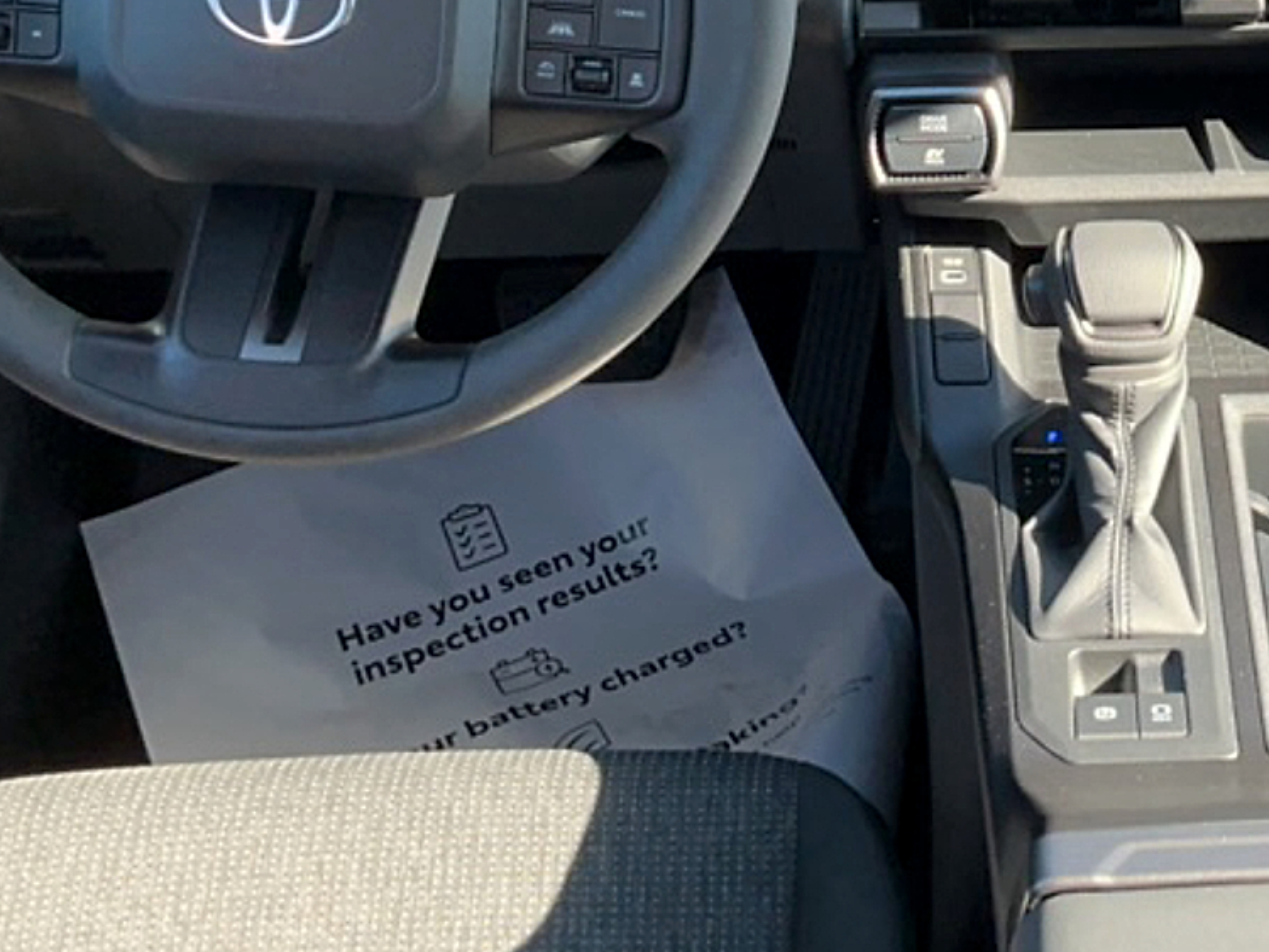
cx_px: 1157
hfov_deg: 29.0
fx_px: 2347
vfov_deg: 21.9
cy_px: -49
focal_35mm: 64
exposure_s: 1/120
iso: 40
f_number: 1.8
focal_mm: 3
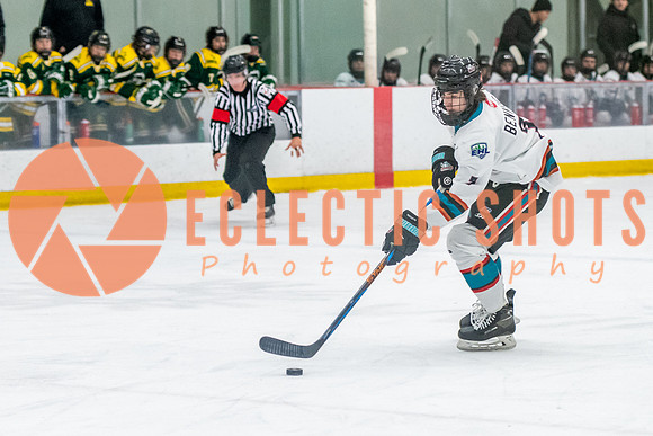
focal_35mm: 197
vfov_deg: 7.0
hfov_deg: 10.4
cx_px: 498
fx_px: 3583
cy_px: 218
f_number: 2.8
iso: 4000
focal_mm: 86
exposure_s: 1/800
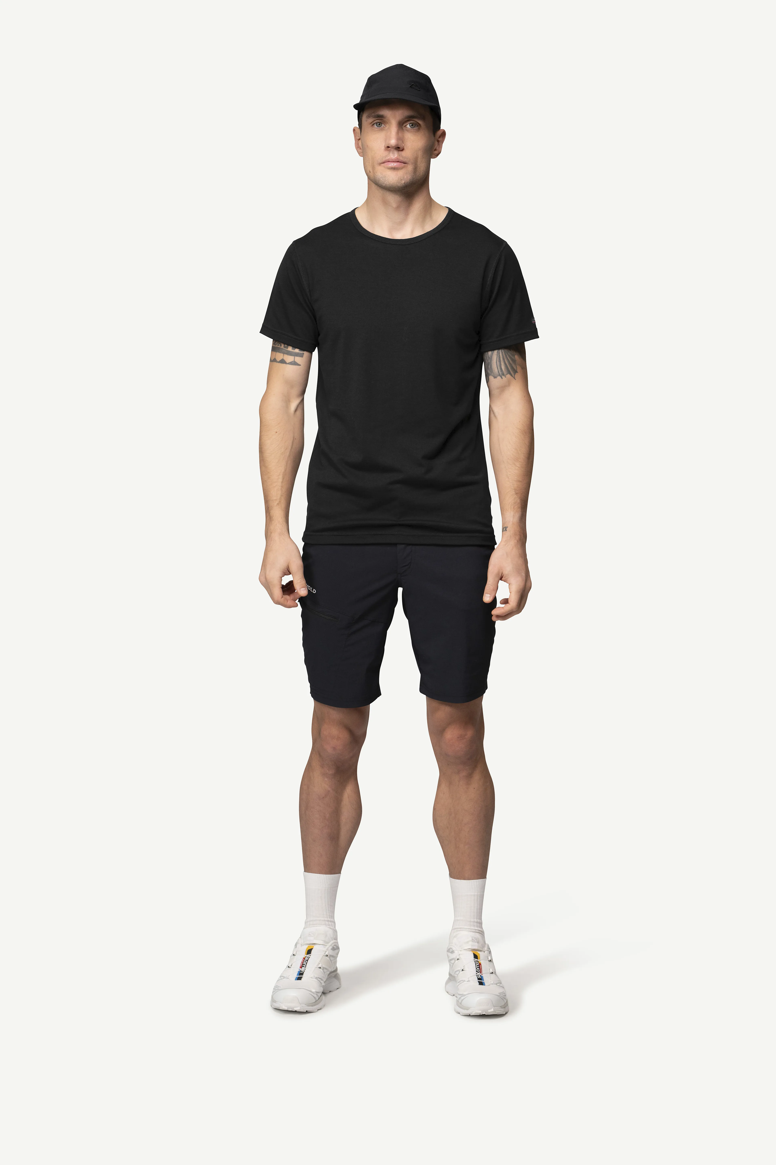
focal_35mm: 70
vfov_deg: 28.8
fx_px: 2263
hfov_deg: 19.5
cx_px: 388
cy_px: 582
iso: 500
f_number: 5
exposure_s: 1/80
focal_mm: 70
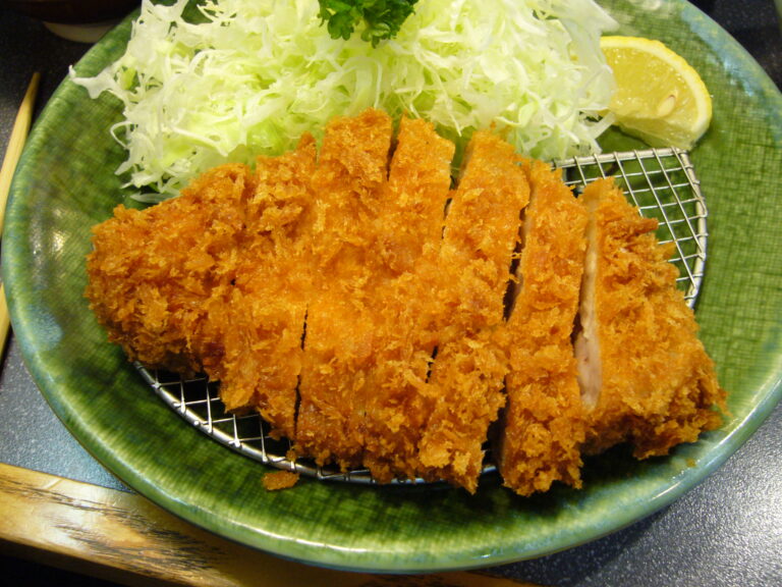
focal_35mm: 35
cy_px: 294
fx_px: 791
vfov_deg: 40.7
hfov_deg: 52.6
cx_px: 391
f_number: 2.8
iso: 200
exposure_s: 1/8
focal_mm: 5.8
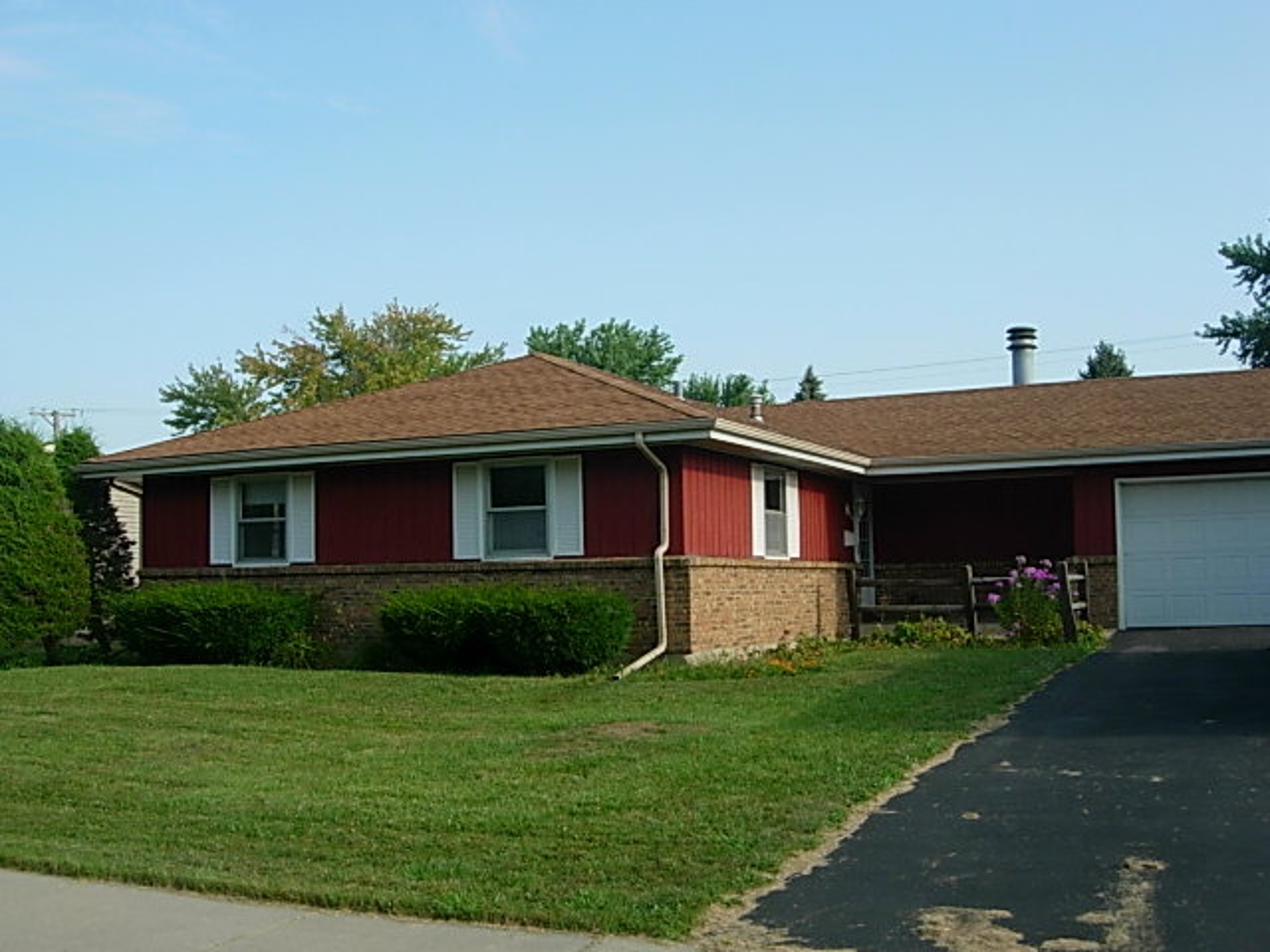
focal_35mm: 38
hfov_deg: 49.0
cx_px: 635
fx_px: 1394
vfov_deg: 37.7
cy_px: 476
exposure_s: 1/406
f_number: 4.8
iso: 79
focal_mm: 7.8
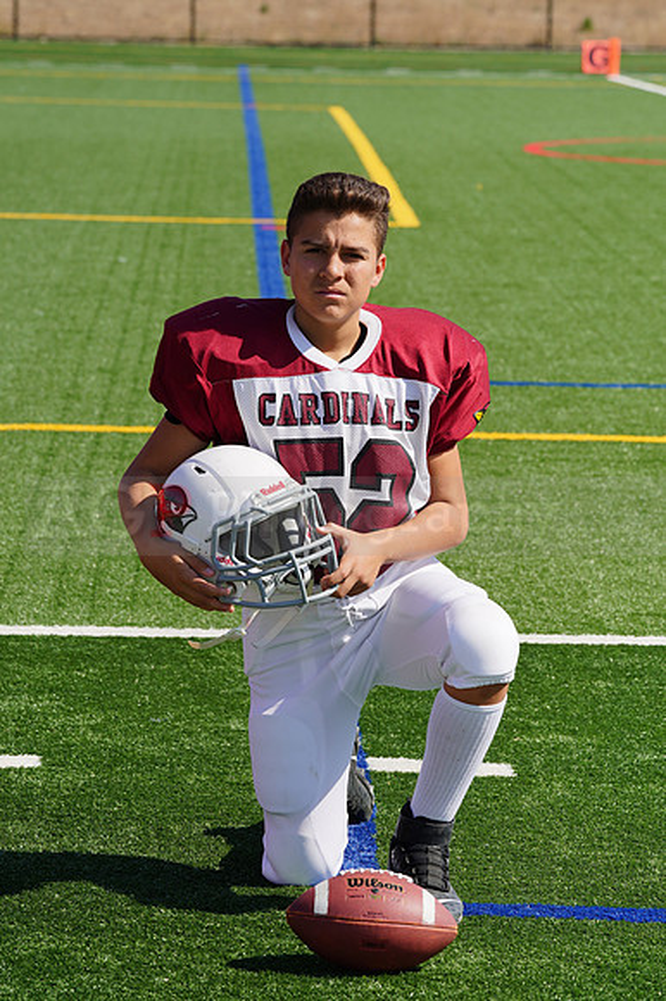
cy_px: 500
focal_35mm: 171
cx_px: 333
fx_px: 4751
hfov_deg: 8.0
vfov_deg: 12.0
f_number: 10
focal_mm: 171
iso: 100
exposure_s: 1/250
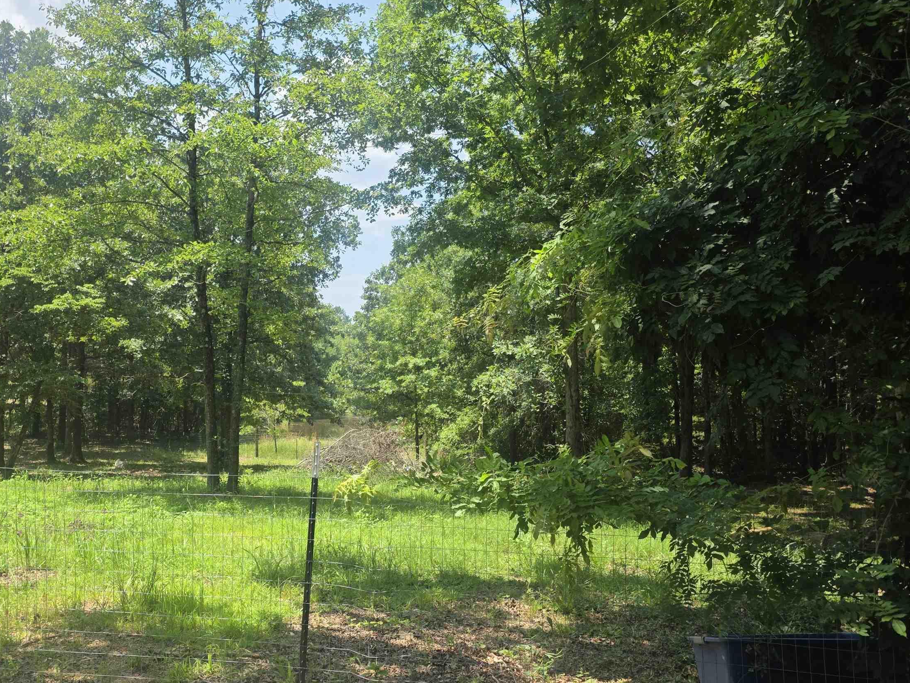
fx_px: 841
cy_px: 386
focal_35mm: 32
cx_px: 352
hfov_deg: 56.3
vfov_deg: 44.1
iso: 80
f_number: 1.7
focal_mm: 6.3
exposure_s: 1/3126
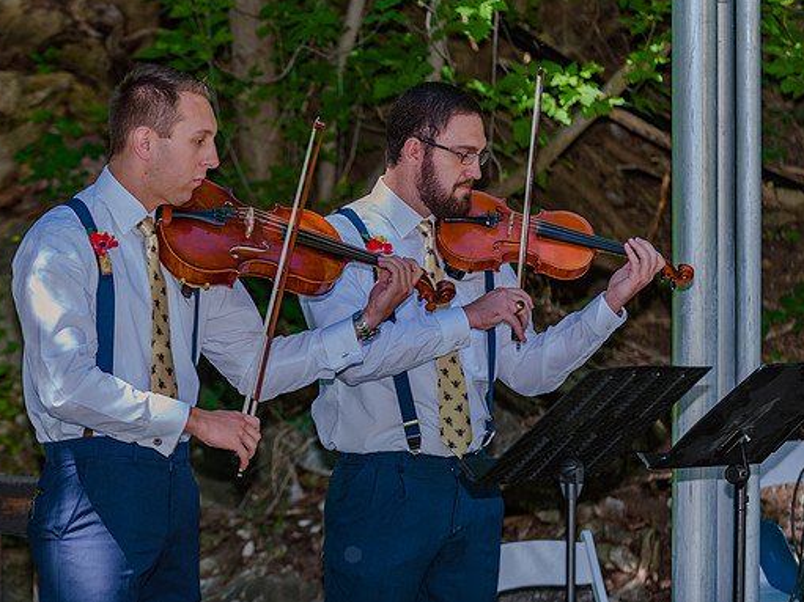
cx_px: 278
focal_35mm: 160
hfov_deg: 12.3
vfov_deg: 9.3
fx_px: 3715
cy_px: 247
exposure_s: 1/250
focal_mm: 125
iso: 200
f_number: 3.2
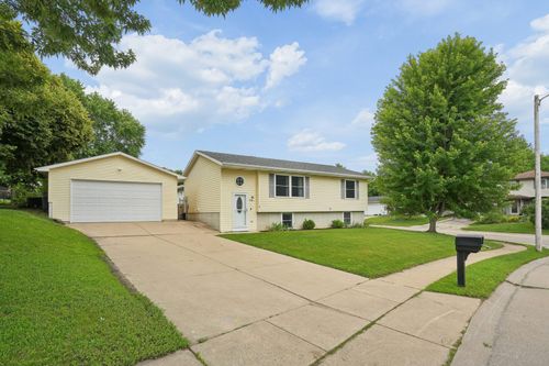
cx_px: 274
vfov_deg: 70.4
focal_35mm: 17
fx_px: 259
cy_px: 183
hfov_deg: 93.3
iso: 400
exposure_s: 1/400
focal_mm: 17
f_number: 8
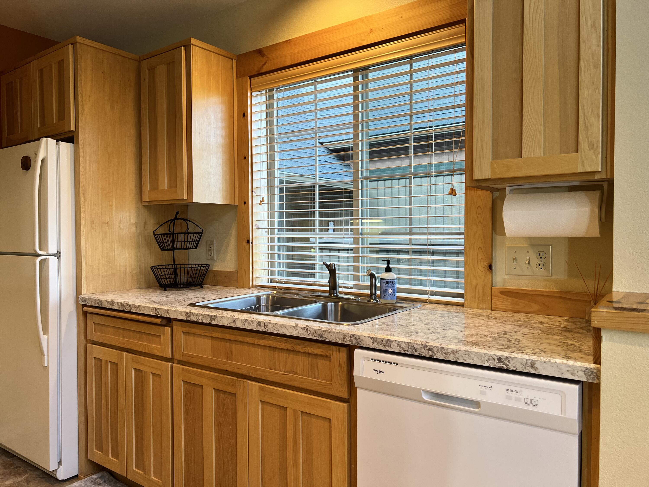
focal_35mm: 26
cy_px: 244
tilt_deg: -2.0
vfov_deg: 53.1
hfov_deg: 67.3
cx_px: 324
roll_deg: +0.5
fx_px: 487
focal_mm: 5.7
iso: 125
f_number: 1.5
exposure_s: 1/120
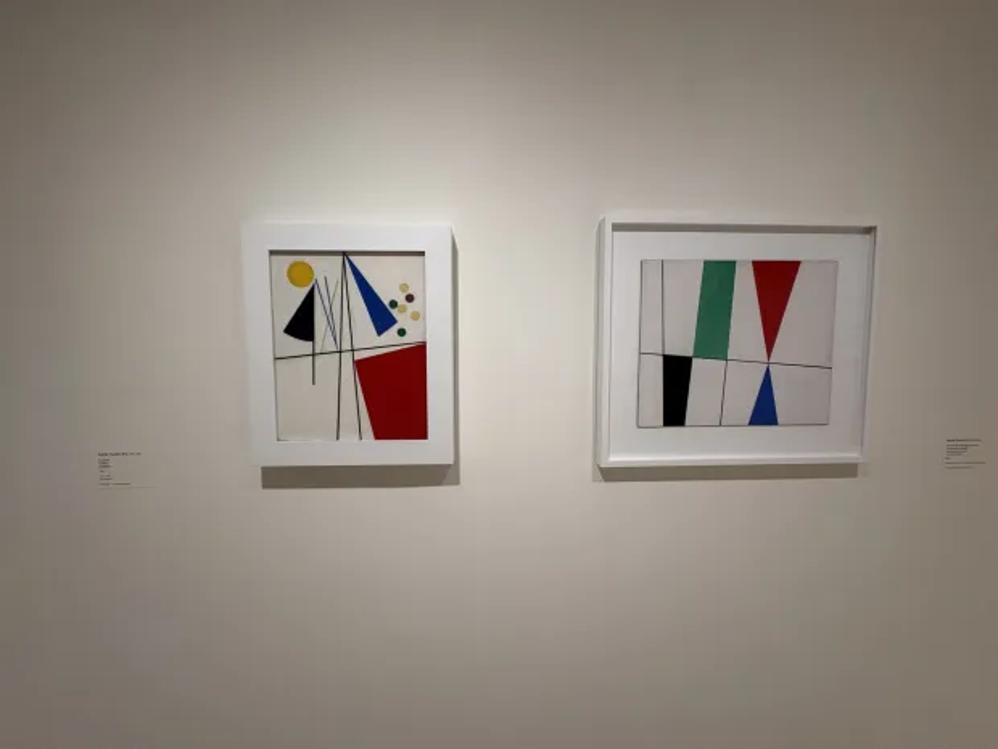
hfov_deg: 102.1
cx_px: 499
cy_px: 374
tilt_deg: -3.4
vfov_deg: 85.7
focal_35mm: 14
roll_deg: +0.0
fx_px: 404
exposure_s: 1/82
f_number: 2.2
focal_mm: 2.22
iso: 250
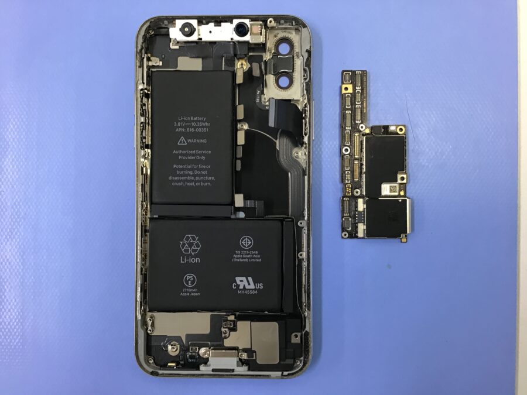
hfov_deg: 58.4
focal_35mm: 31
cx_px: 264
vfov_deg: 45.4
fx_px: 472
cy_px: 198
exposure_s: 1/30
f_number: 2.4
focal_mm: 3.3
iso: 80
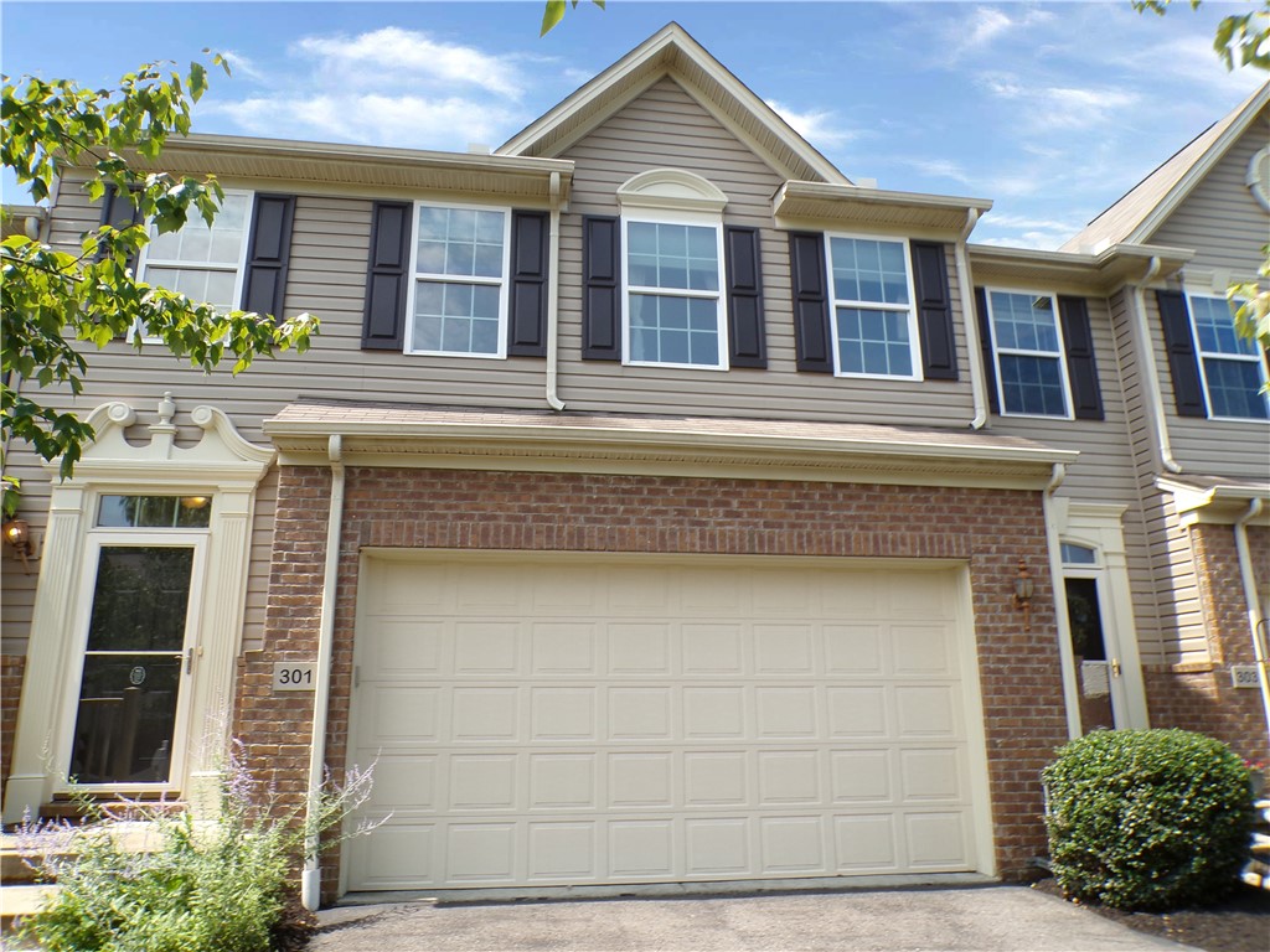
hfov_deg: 71.6
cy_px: 476
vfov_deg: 56.8
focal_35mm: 24
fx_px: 881
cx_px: 635
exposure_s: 1/160
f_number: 5.8
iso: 100
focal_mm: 4.3
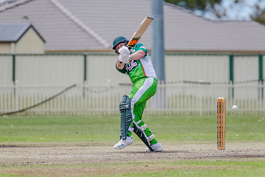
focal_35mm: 645
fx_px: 4747
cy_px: 86
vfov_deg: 2.1
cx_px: 123
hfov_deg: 3.2
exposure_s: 1/2500
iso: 800
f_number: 6.3
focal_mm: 600
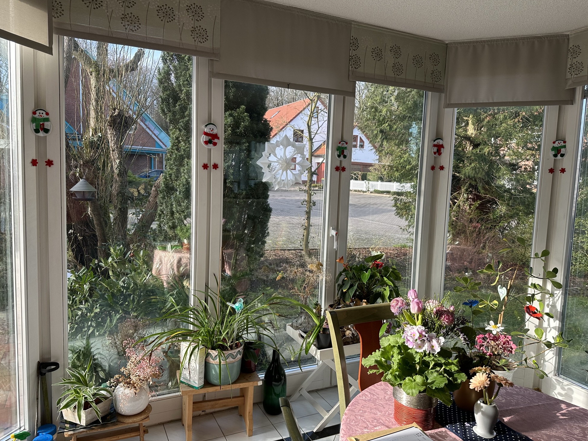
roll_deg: -2.6
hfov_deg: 69.4
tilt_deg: -7.1
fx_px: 425
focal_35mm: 25
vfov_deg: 54.9
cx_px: 285
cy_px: 216
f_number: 1.78
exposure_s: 1/372
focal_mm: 6.86
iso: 80
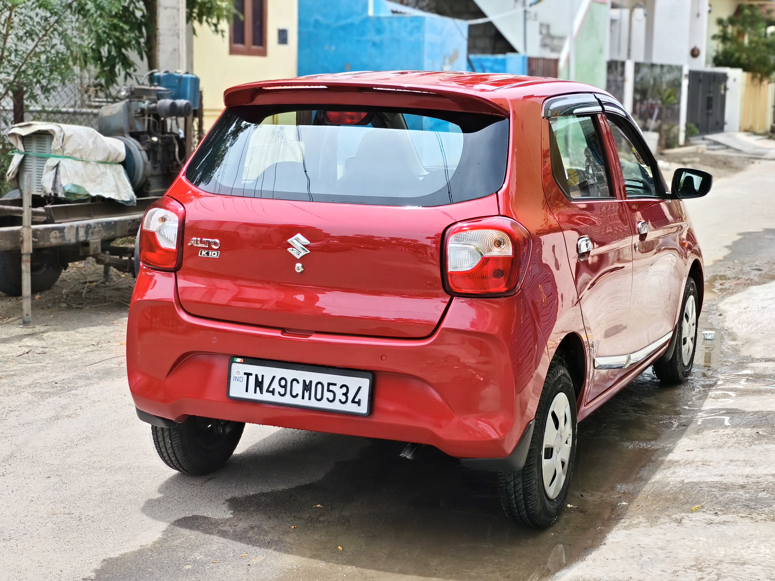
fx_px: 1321
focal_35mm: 59
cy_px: 291
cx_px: 412
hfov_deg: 32.7
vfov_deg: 24.8
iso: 100
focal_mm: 7.1
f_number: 1.85
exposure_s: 1/829
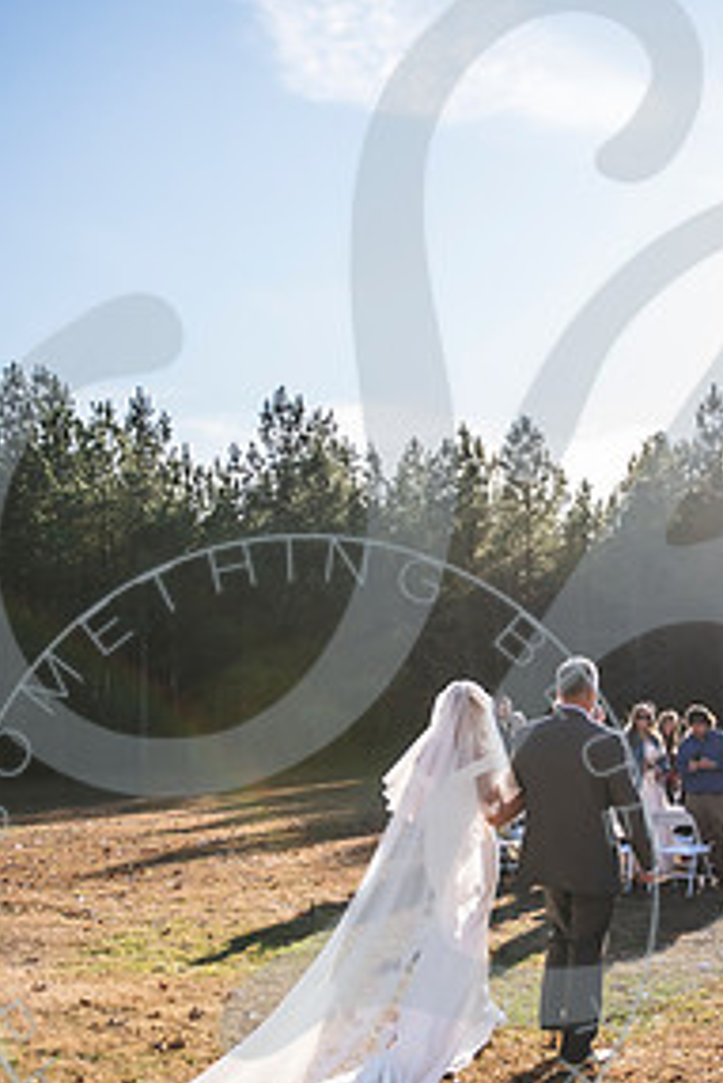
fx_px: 1324
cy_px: 598
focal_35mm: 44
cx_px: 477
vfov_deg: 44.4
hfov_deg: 30.3
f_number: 2.8
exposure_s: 1/1600
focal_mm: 28
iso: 100
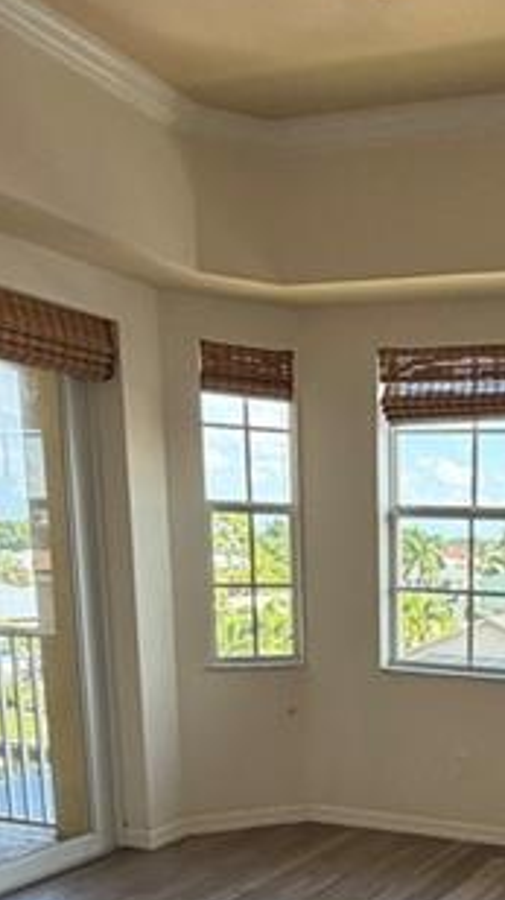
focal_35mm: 38
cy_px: 710
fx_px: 906
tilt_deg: -10.4
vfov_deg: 49.9
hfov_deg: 27.5
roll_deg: -2.2
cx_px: 601
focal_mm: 2.22
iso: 125
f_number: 2.2
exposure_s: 1/121
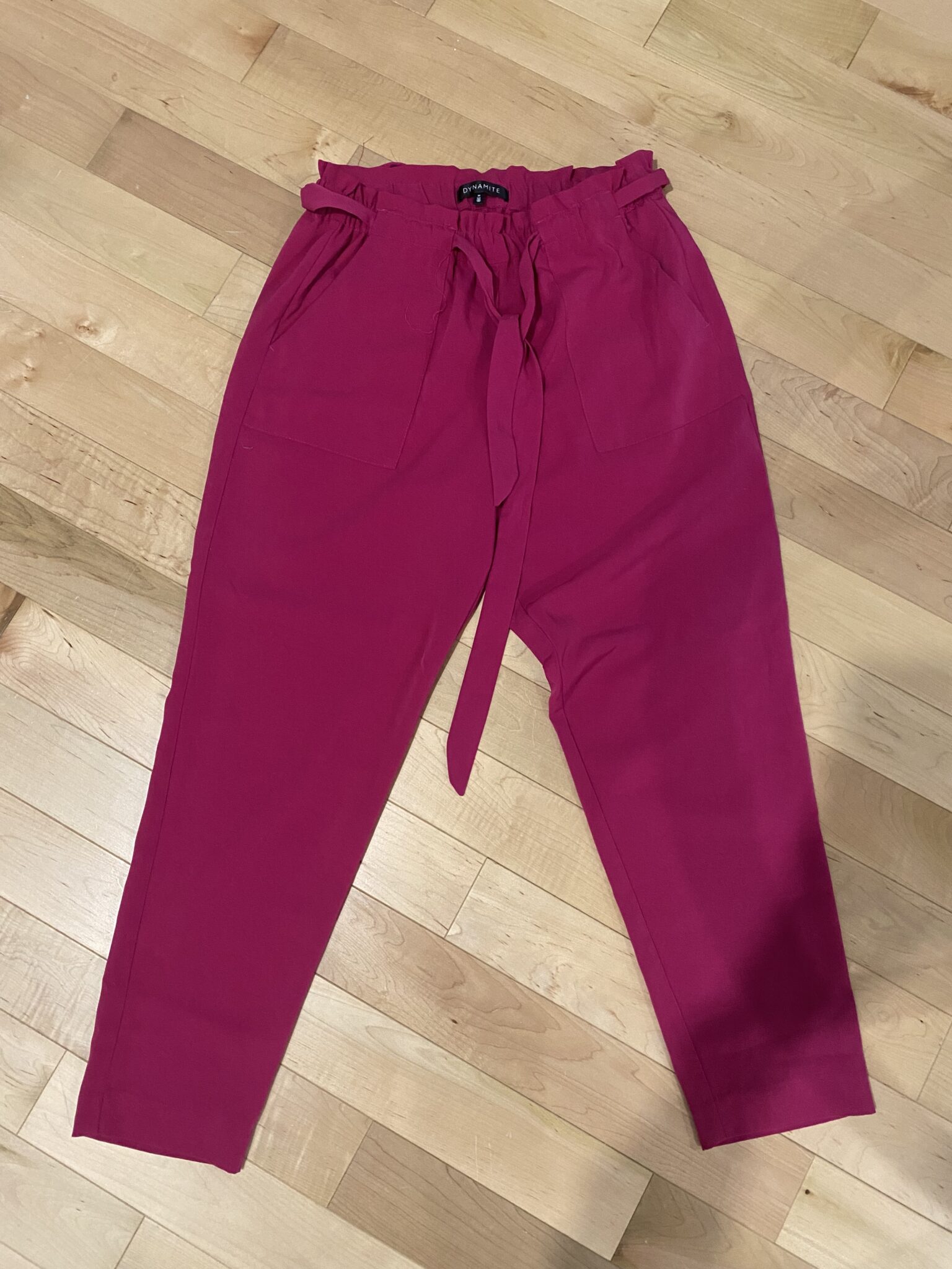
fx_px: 953
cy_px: 634
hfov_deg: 53.1
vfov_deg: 67.3
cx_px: 476
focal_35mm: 26
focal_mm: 4.25
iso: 500
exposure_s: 1/30
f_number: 1.8
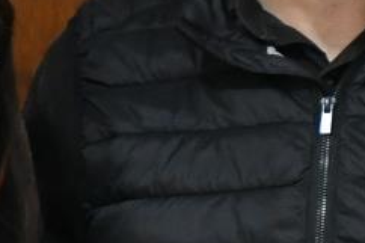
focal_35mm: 664
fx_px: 6727
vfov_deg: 2.1
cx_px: -116
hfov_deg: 3.1
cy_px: 421
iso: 5000
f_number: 5.6
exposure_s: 1/100
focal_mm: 66
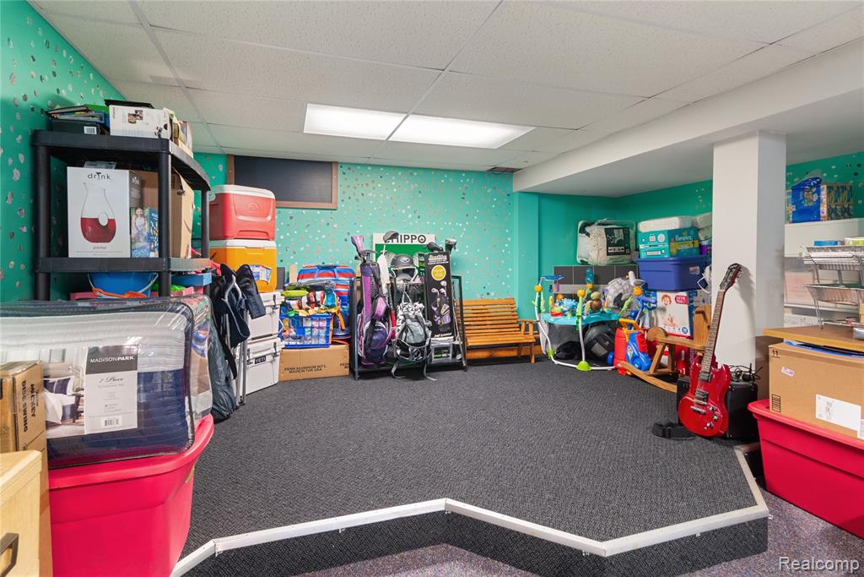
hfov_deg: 93.3
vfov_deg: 70.5
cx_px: 432
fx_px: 408
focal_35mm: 17
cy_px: 288
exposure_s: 1
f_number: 9
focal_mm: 17
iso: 320
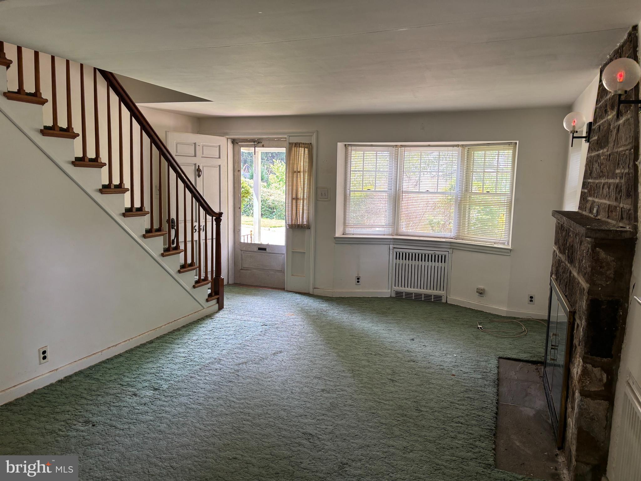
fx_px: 481
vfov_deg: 53.1
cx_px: 320
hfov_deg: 67.3
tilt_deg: -7.0
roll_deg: -0.5
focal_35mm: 26
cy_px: 240
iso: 80
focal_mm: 5.96
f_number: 1.6
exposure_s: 1/60
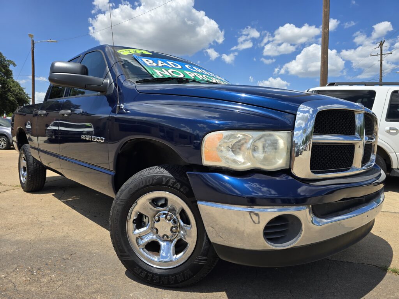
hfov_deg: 73.9
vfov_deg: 58.9
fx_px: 265
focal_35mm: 23
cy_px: 150
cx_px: 200
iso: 12
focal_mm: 6.3
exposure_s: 1/843
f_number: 1.7
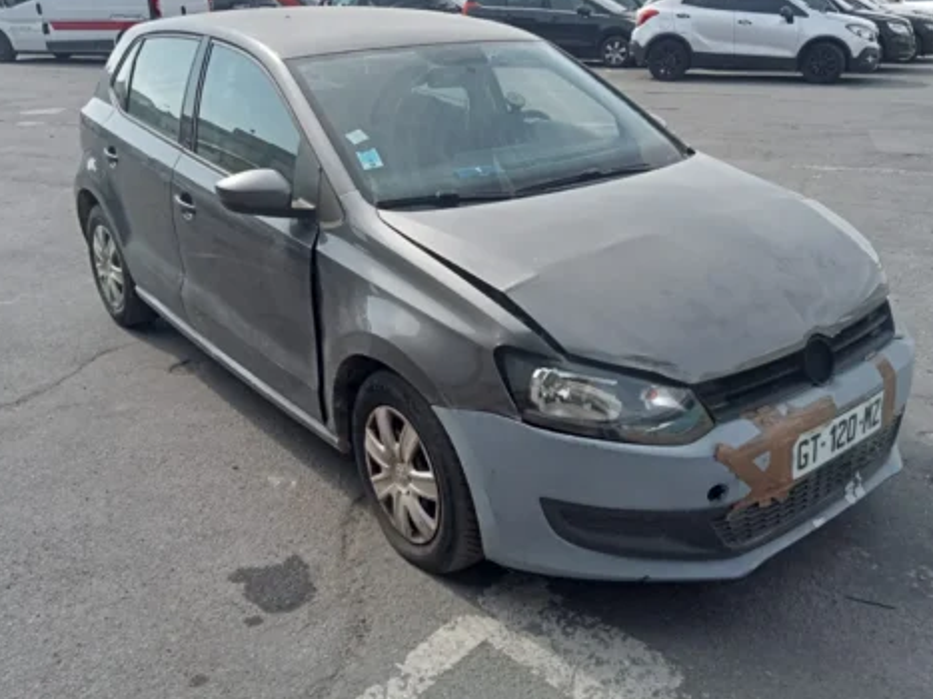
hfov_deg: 51.2
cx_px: 523
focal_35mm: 36
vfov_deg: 39.5
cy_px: 292
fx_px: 970
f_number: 2.2
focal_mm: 3.46
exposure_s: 1/577
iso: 100
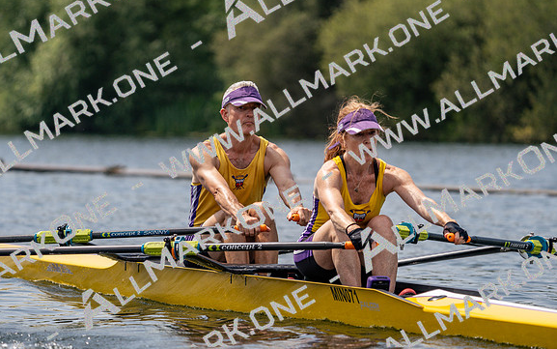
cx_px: 278
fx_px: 4419
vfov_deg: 4.5
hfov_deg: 7.2
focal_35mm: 291
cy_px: 181
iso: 250
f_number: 5.6
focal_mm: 284
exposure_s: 1/1600
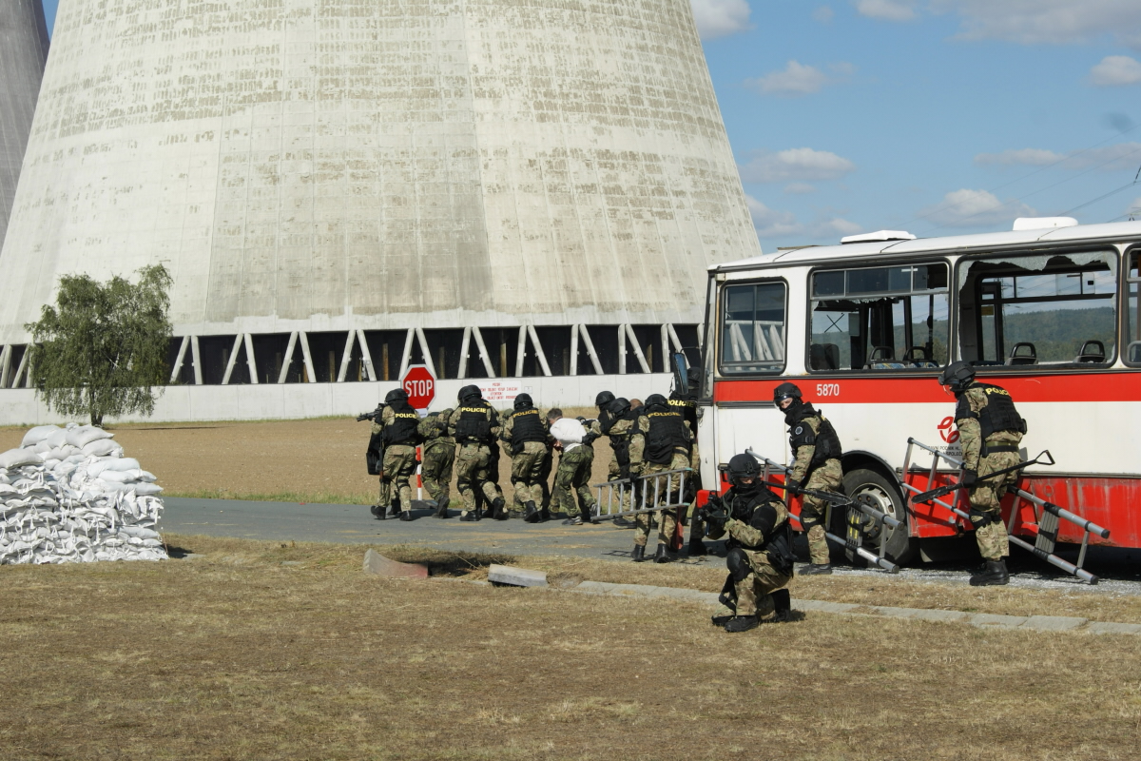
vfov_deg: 20.2
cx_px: 570
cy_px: 380
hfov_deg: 29.9
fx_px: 2139
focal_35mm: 68
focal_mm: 45
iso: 100
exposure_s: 1/320
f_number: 9
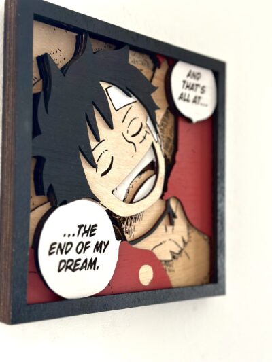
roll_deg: +1.8
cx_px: 136
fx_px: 503
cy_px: 181
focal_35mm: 48
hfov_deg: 30.3
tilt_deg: +4.7
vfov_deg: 39.6
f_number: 1.78
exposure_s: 1/60
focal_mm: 6.86
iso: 320
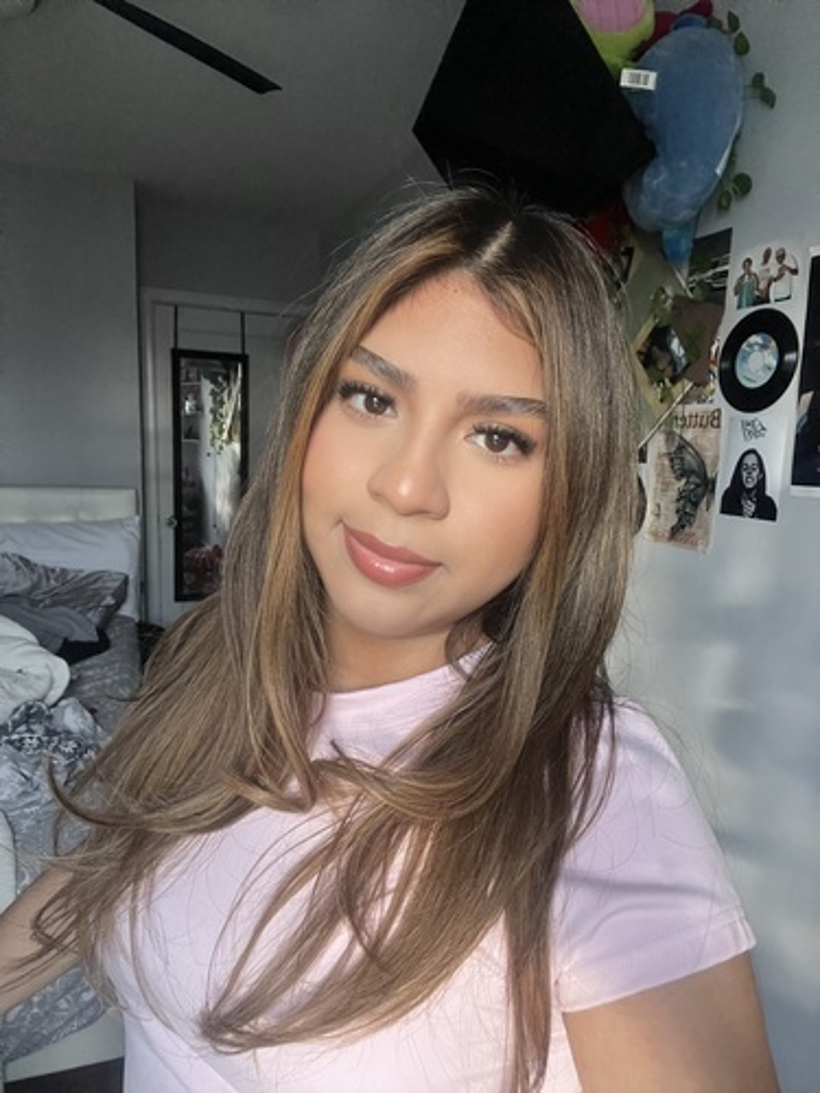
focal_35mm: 23
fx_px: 726
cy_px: 546
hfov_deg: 58.9
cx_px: 410
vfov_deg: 73.9
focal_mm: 2.71
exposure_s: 1/60
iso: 250
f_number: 2.2
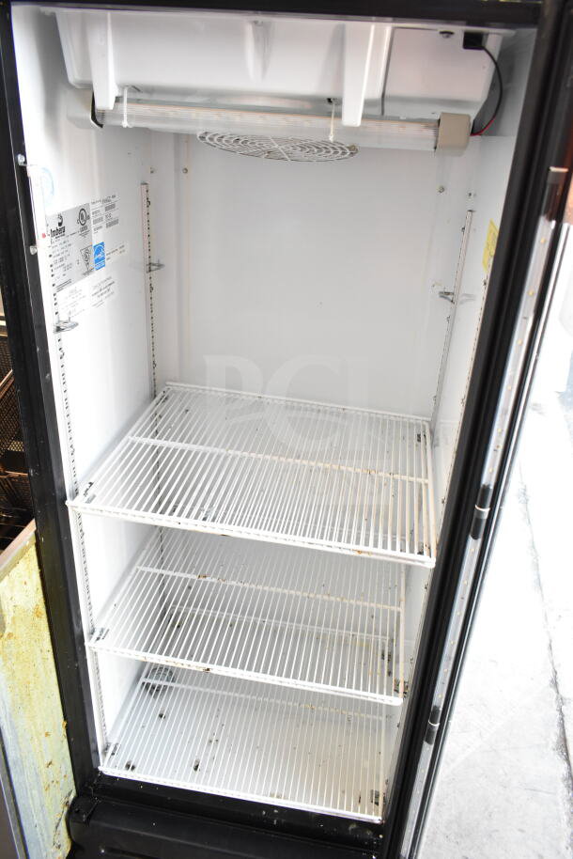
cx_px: 286
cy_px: 430
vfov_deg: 67.4
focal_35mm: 27
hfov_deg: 48.0
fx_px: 644
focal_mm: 18
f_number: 4.5
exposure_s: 1/80
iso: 1600
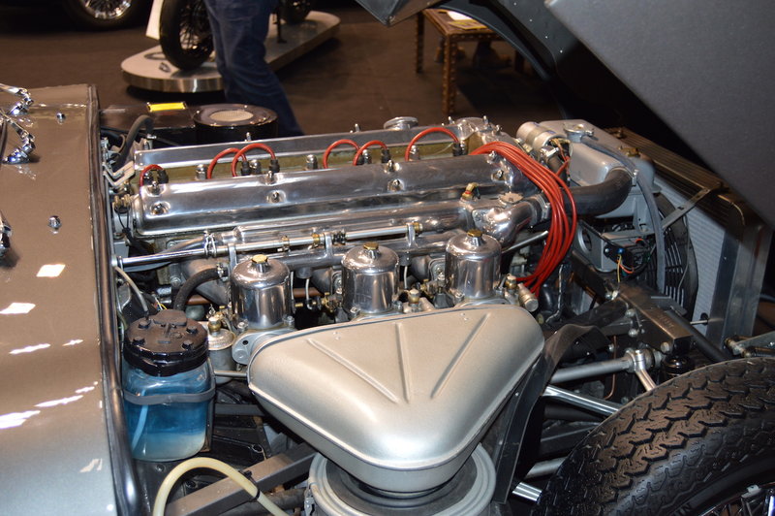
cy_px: 258
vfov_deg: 34.2
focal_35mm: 39
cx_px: 388
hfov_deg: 49.6
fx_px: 839
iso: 400
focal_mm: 26
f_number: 4
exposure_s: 1/80
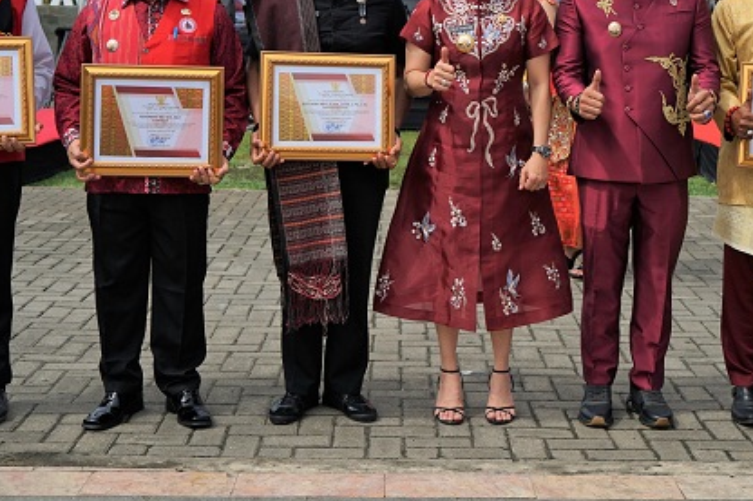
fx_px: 1338
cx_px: 456
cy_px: 98
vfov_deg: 21.0
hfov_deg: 31.3
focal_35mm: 64
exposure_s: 1/1250
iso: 100
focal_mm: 38
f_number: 4.5
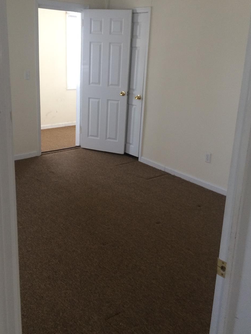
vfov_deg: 50.0
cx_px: 110
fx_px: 358
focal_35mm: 37
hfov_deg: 38.6
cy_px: 146
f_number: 2.2
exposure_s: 1/30
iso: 160
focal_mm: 4.12
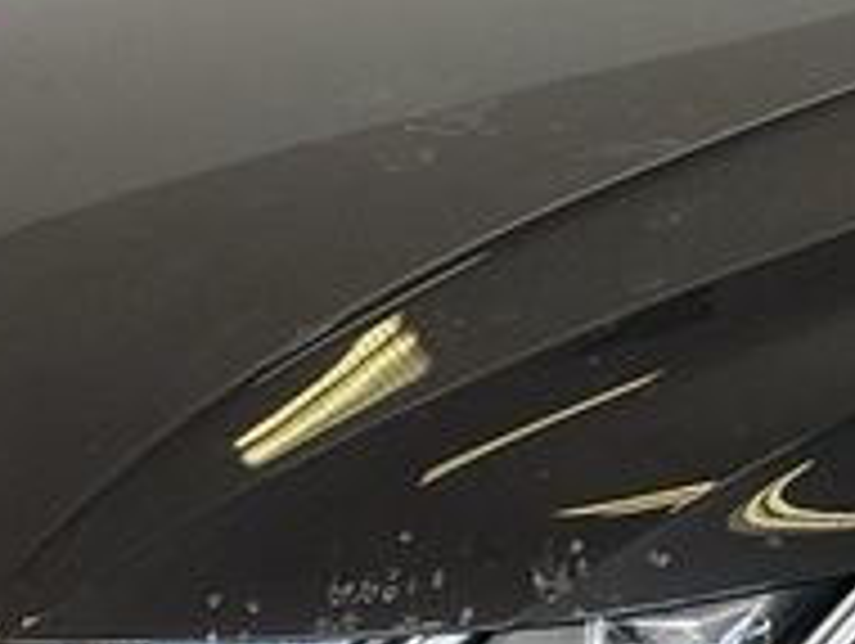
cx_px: 657
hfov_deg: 16.0
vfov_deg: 12.2
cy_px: 441
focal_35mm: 122
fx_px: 3017
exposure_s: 1/100
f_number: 1.8
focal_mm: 3
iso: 32
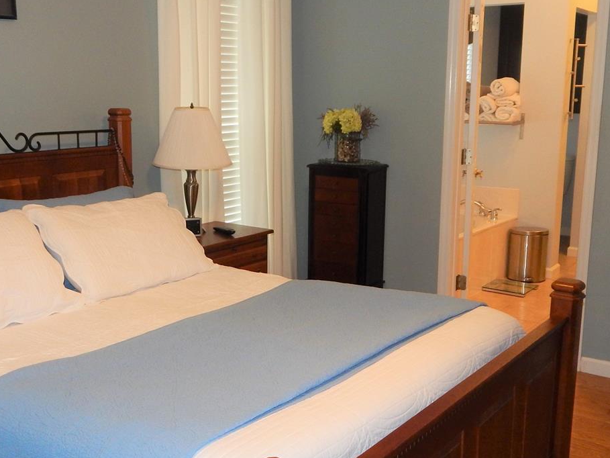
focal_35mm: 44
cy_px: 250
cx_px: 294
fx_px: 775
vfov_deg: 32.9
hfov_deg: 42.9
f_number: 3.1
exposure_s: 1/30
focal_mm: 4.5
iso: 200
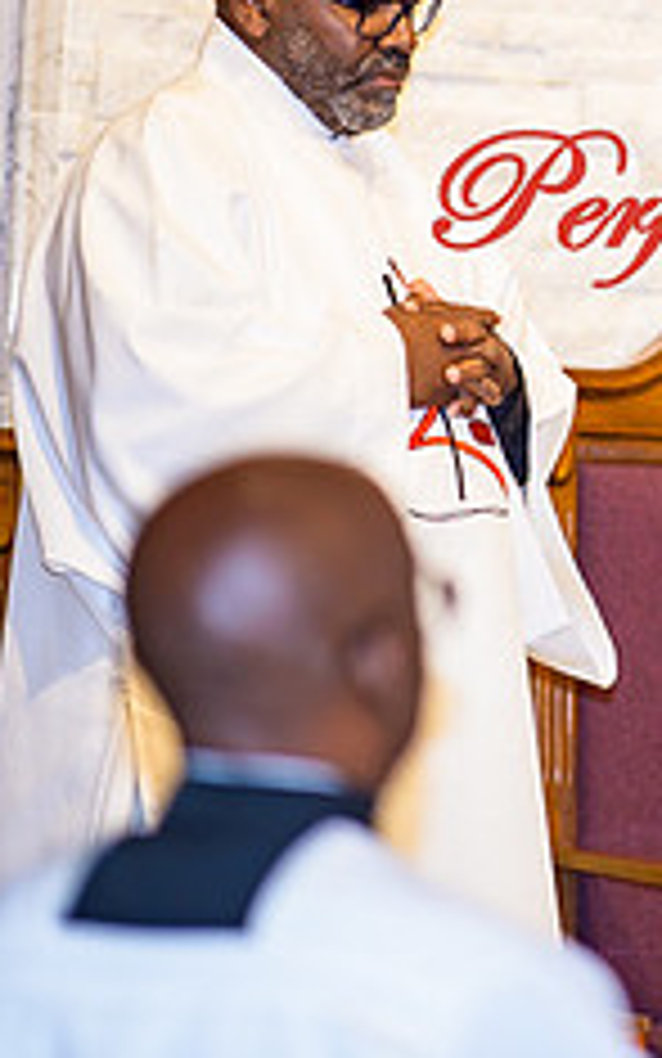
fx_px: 7616
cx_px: 1157
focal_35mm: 264
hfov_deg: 4.9
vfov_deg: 7.9
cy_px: 205
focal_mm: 105
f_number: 1.6
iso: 100
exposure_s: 1/100
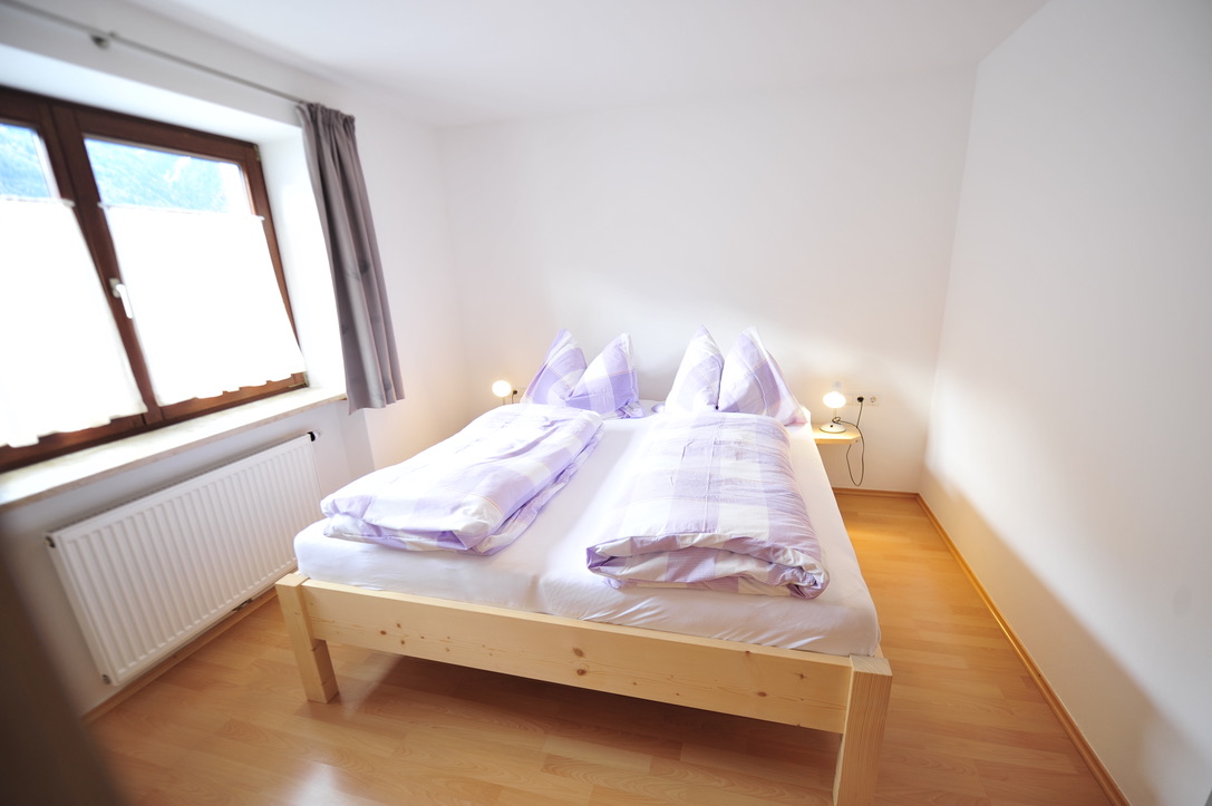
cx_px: 606
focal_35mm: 15
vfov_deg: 77.2
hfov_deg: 100.4
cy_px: 403
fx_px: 505
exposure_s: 1/30
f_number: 2.8
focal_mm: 15
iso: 250
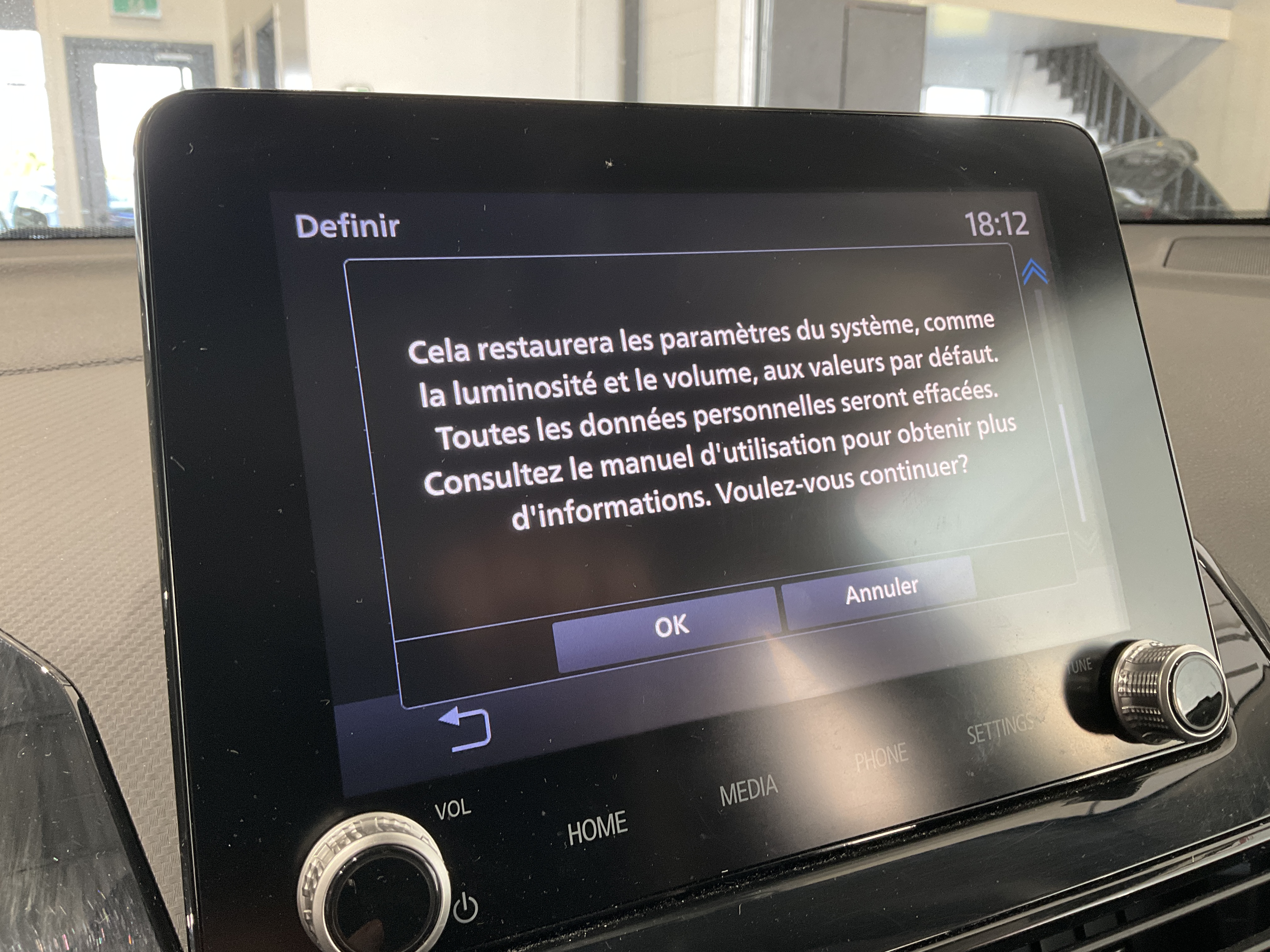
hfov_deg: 61.7
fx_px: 1064
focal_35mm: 29
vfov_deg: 48.2
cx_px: 635
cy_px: 476
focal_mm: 3
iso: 80
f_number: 1.8
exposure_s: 1/41
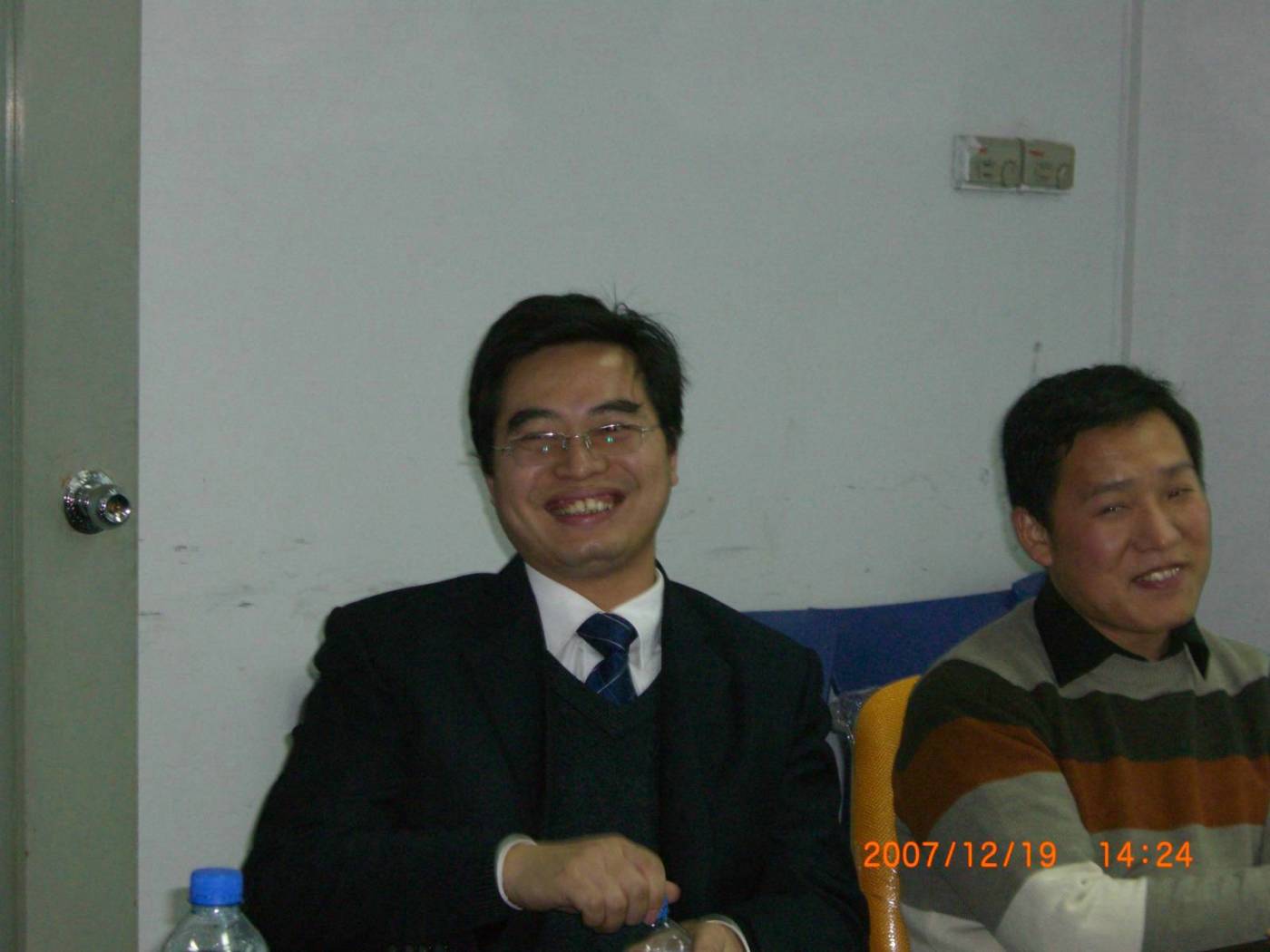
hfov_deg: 21.1
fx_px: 3412
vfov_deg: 15.9
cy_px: 476
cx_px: 635
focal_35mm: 93
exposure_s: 1/30
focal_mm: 19.4
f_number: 4.8
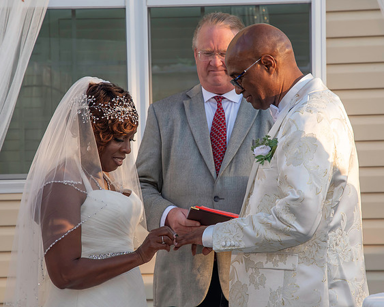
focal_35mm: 137
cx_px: 192
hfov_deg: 14.0
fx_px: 1560
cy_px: 160
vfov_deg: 11.2
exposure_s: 1/250
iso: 400
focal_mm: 72
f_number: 6.3
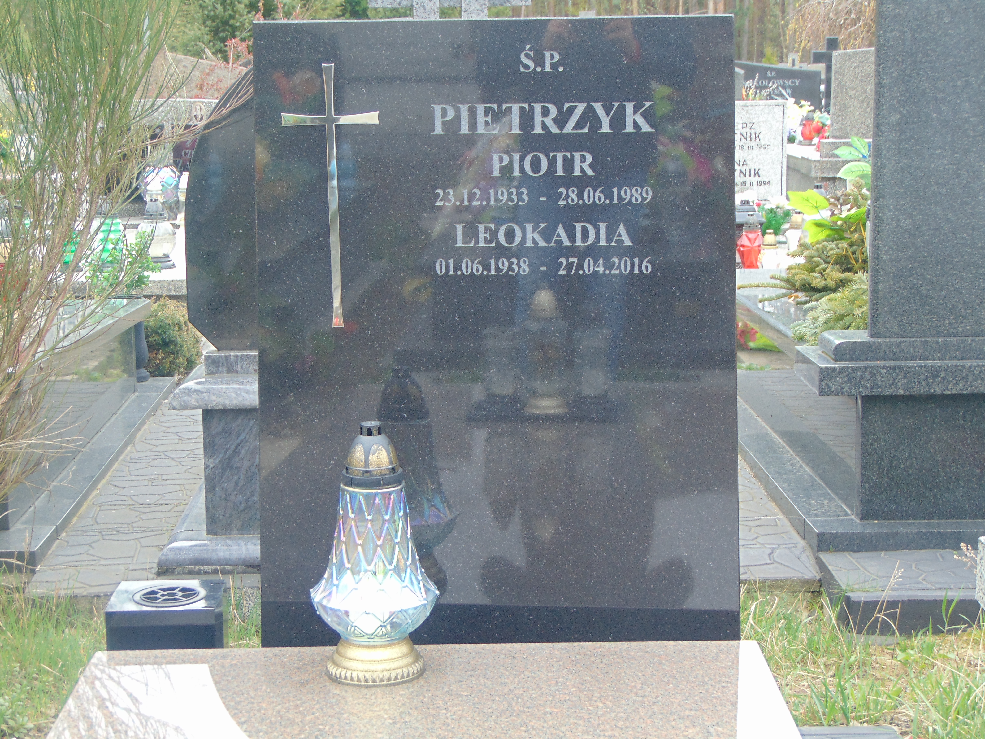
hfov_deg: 27.4
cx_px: 492
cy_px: 370
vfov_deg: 20.7
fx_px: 2020
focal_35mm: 71
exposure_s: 1/60
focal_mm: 12.8
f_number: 3.7
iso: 80
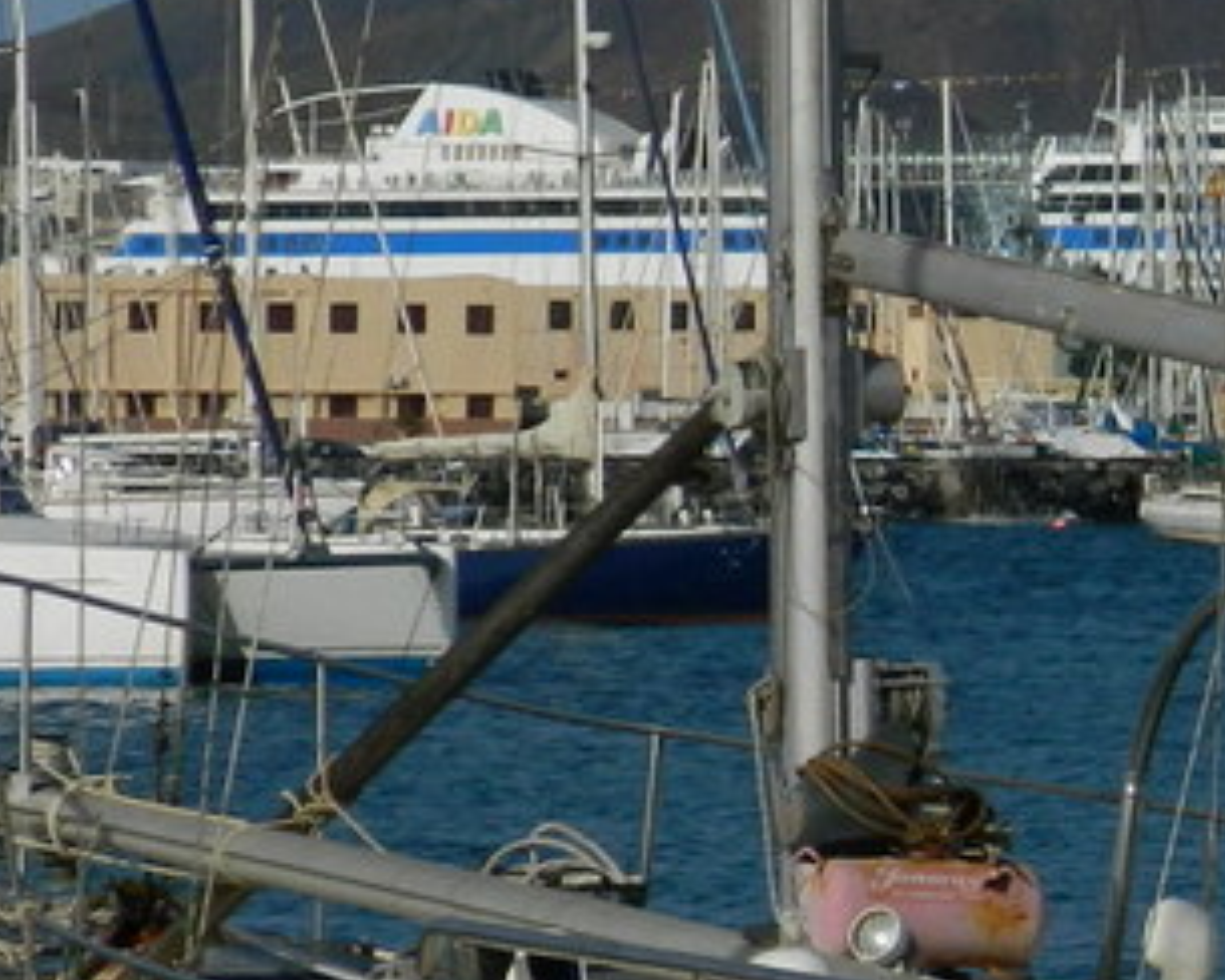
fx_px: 11710
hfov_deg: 5.9
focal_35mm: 323
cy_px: 944
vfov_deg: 4.8
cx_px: 1803
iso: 80
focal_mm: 15.1
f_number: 11.9
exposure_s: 1/250
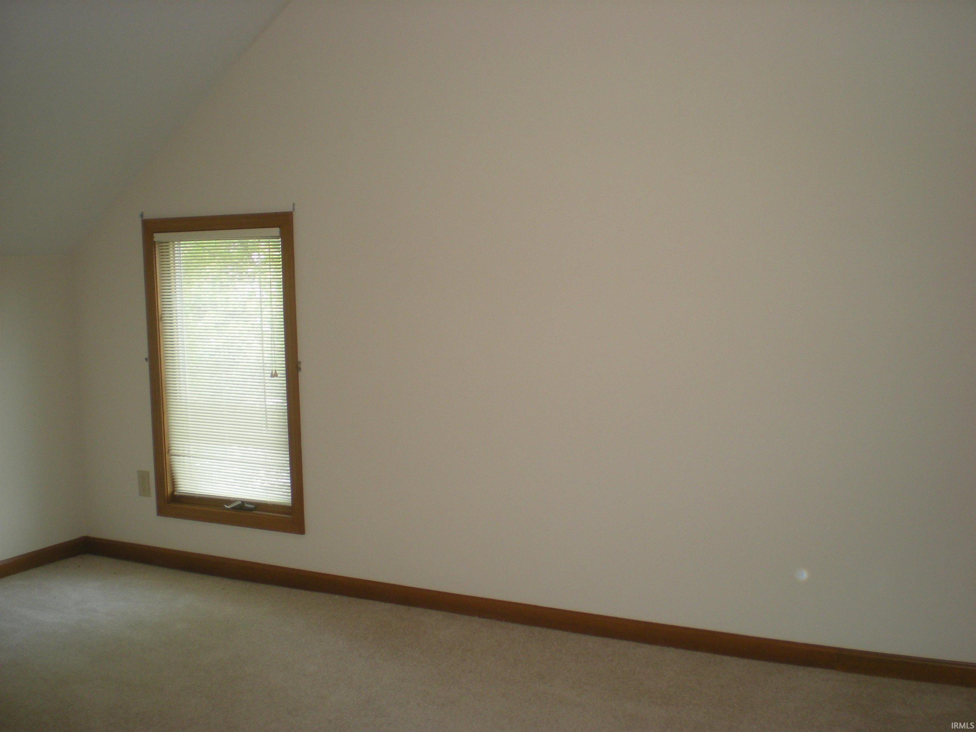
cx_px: 488
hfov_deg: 49.0
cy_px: 366
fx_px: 1071
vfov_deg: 37.7
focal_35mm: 38
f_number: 3.1
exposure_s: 1/34.4
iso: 120
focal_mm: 6.3
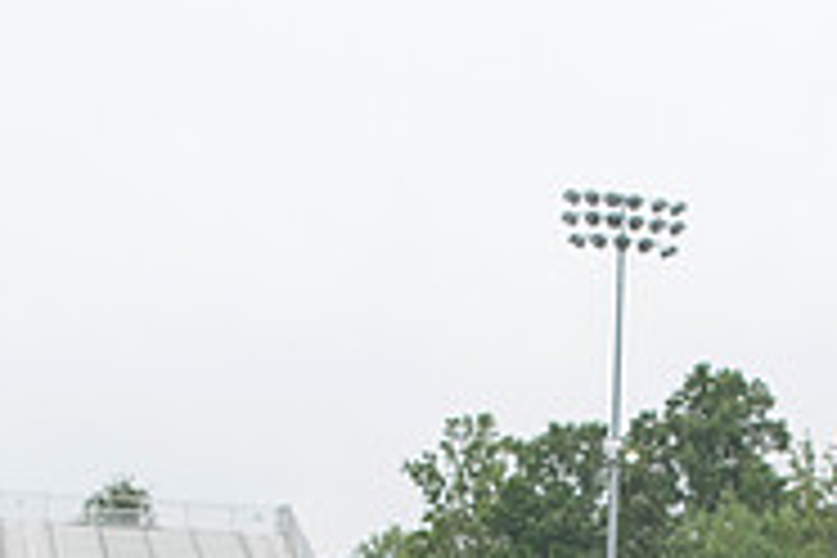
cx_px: 486
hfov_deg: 27.0
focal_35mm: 75
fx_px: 1744
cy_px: 866
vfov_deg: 16.4
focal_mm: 24
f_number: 4
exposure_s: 1/500
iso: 400
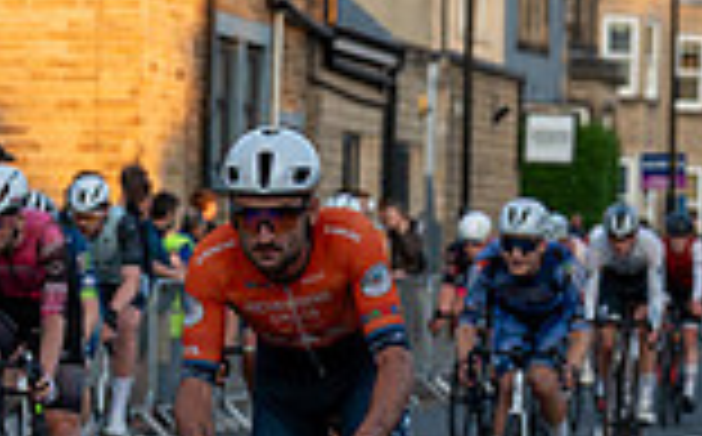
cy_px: 465
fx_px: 5082
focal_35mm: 266
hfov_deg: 7.9
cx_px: 328
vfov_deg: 4.9
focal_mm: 70
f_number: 3.5
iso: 1000
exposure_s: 1/800
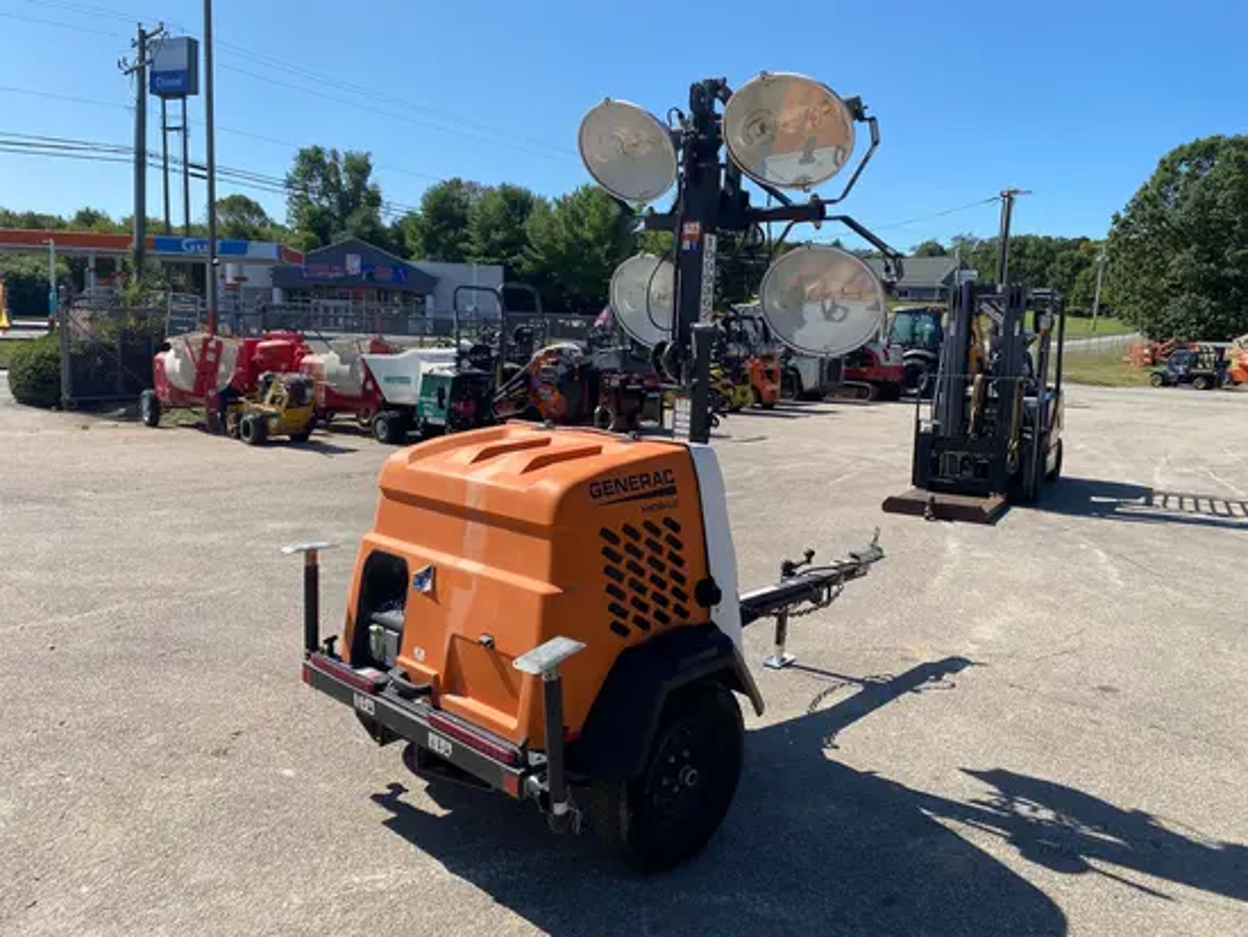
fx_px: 938
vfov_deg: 53.1
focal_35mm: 26
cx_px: 624
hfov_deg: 67.3
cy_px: 468
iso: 32
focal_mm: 4.25
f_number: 1.8
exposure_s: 1/2688
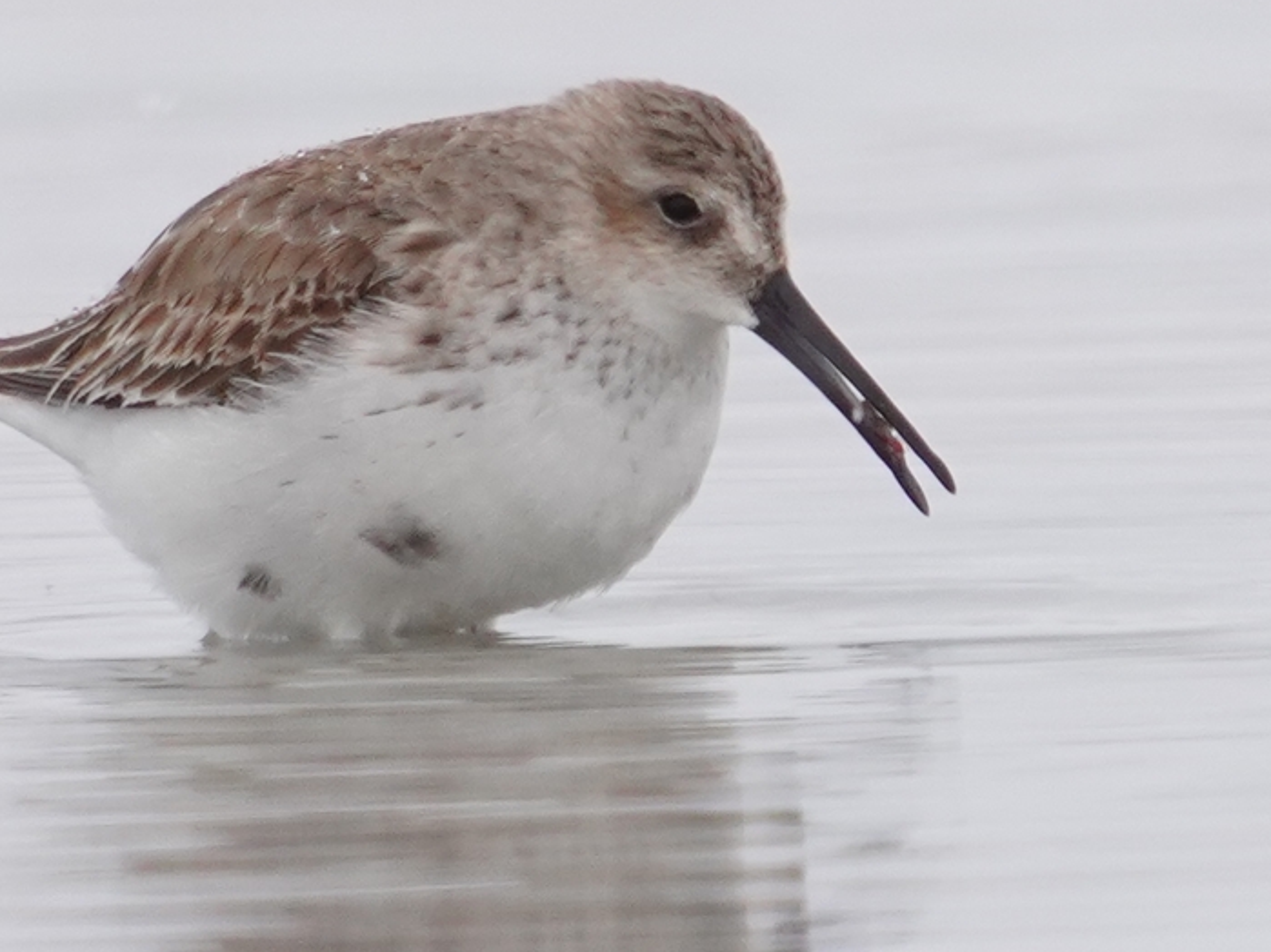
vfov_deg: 2.0
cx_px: 604
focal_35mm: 743
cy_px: 423
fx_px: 27276
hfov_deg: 2.7
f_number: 6.3
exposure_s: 1/1000
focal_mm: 600
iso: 400
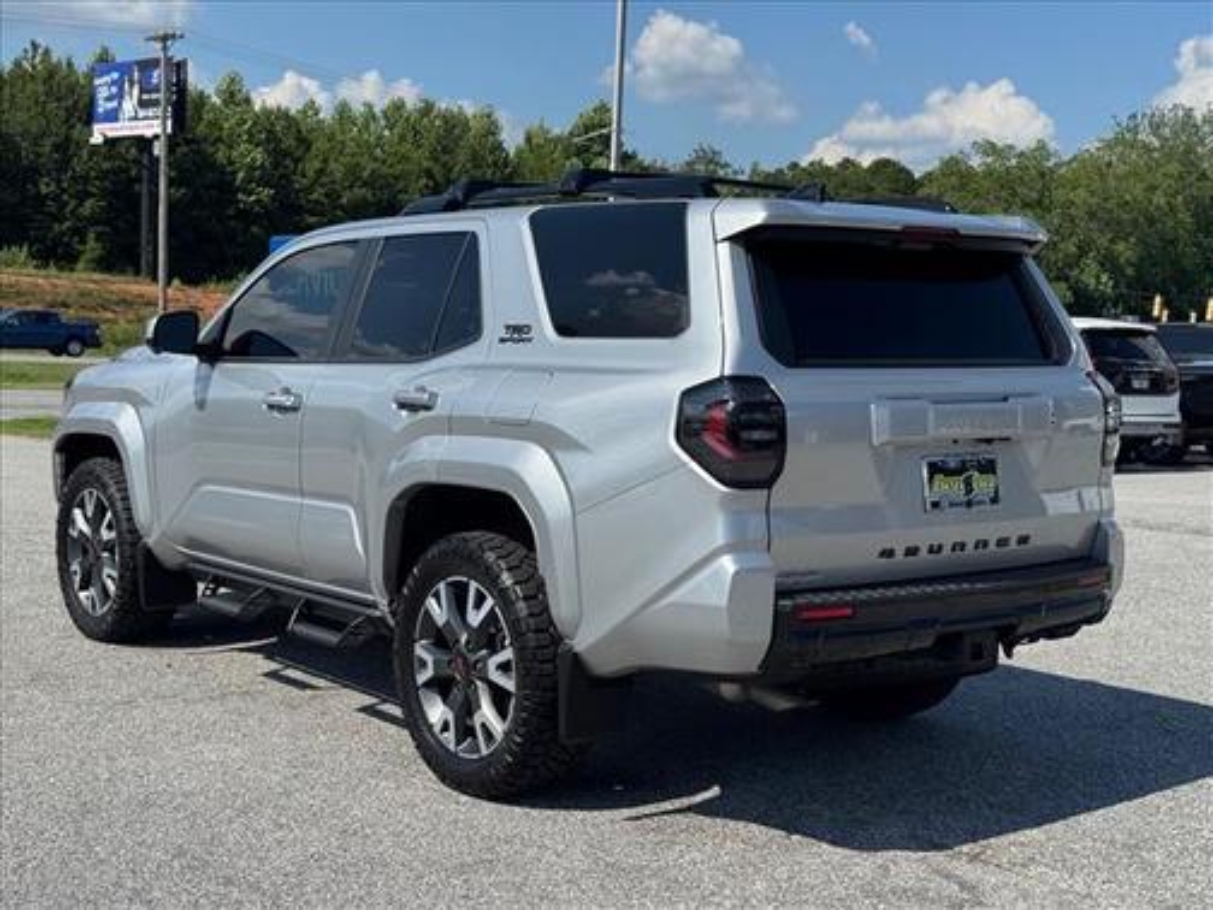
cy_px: 455
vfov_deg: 30.3
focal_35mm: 48
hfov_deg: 39.7
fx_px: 1682
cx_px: 606
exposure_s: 1/5848
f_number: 1.78
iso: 80
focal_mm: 6.76
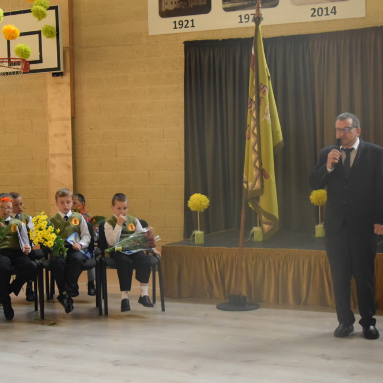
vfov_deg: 26.1
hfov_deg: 26.1
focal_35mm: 66
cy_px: 191
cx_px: 183
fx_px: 826
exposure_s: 1/125
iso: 3200
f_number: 4.2
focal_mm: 34
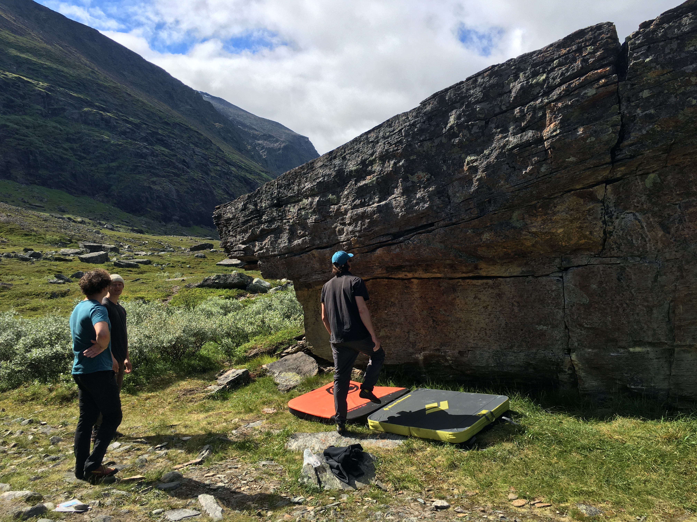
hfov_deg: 61.7
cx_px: 348
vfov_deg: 48.2
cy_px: 261
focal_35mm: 29
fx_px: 584
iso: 25
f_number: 2.2
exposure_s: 1/1131
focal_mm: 4.15
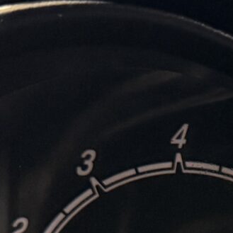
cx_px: 419
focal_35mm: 165
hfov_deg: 10.0
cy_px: 254
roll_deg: -0.2
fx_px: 1257
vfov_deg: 10.5
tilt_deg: -21.5
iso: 800
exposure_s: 1/50
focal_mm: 6.76
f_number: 1.78
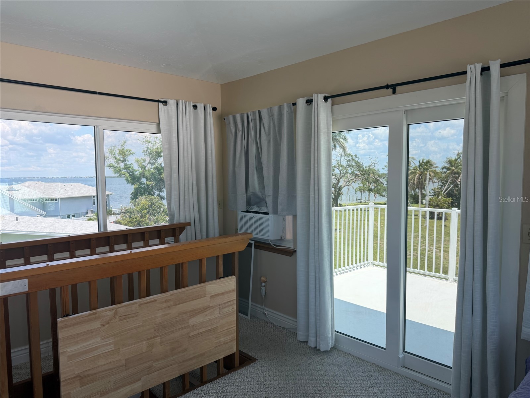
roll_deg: +1.0
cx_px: 265
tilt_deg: -3.9
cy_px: 199
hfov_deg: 71.6
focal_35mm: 24
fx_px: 367
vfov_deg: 56.8
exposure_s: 1/2169
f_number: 1.78
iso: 100
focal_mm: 6.76
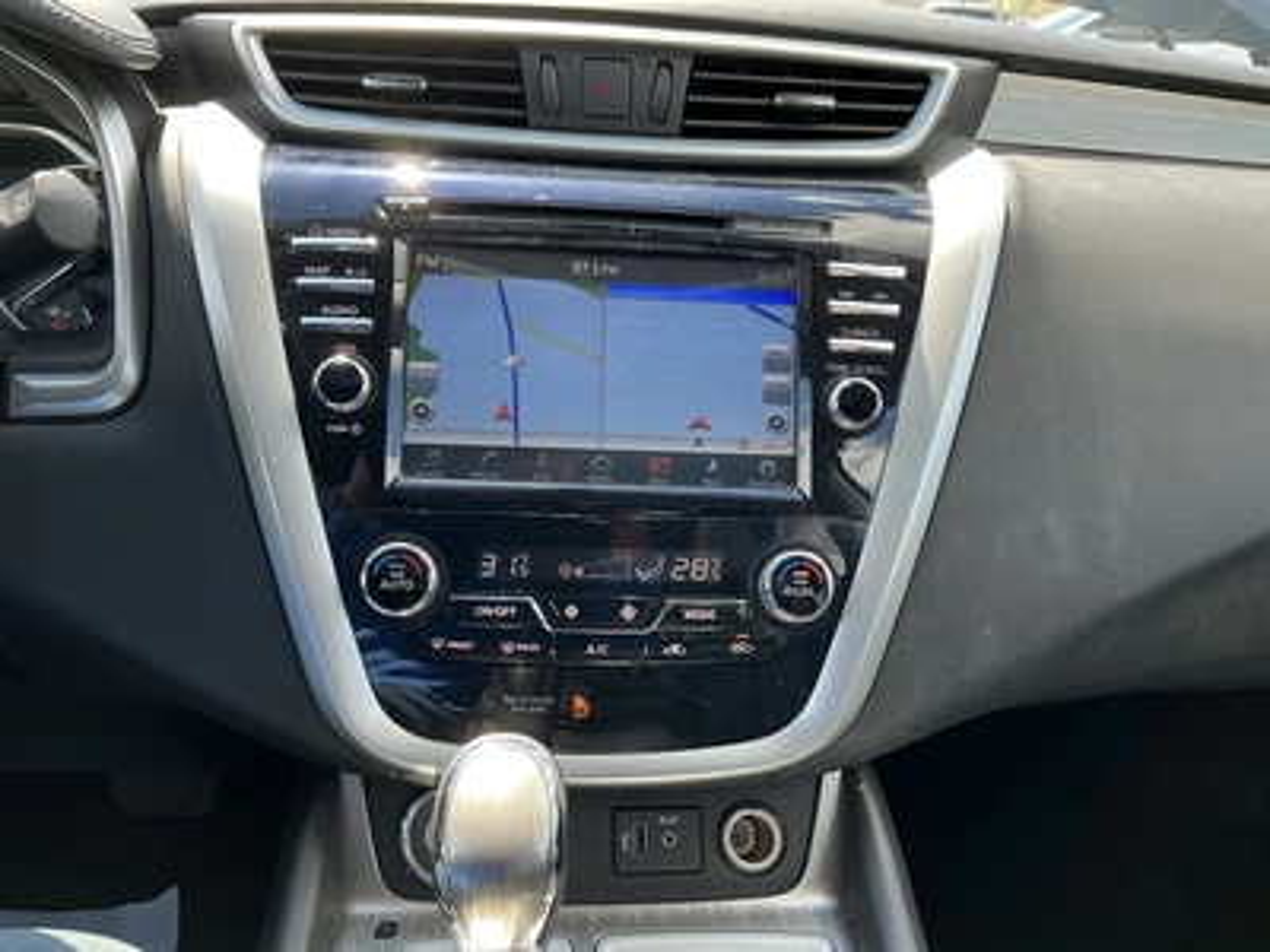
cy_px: 476
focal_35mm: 28
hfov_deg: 63.4
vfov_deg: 49.7
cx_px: 635
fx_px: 1027
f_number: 1.8
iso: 32
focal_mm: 3
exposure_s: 1/122
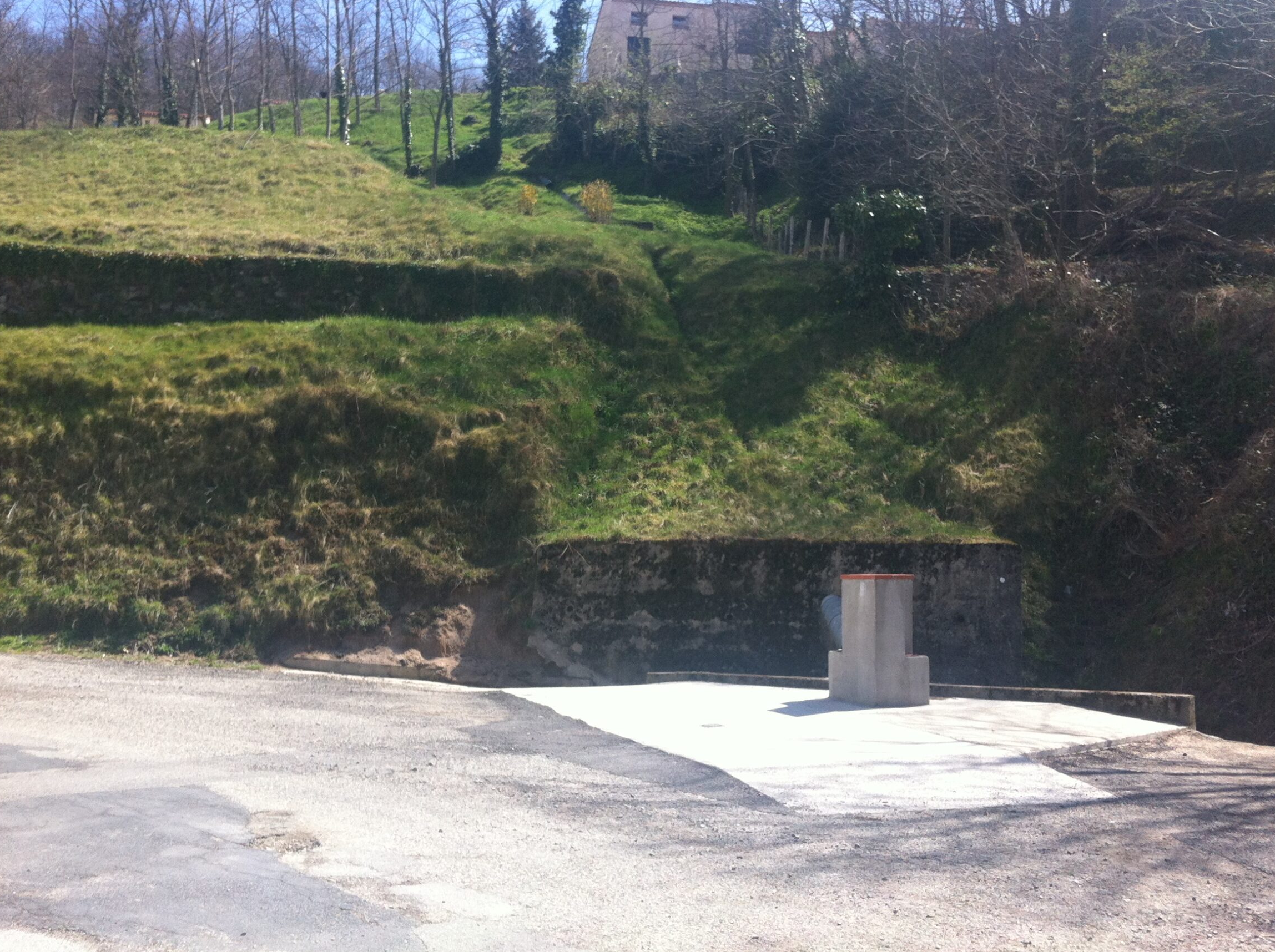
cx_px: 633
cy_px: 442
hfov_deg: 47.9
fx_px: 1434
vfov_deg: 36.7
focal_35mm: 39
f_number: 2.8
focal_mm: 3.85
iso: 80
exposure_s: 1/616
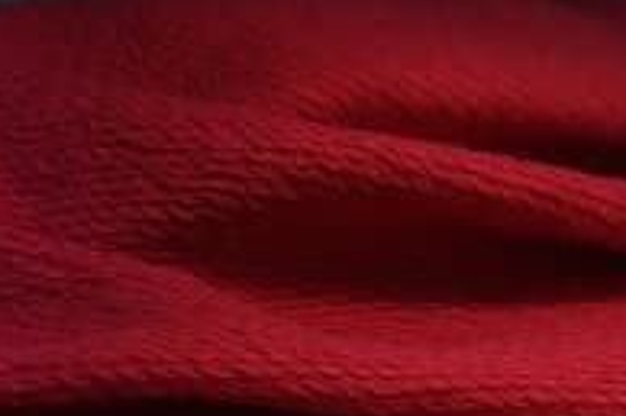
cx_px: 1123
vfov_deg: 8.4
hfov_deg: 11.8
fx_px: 2797
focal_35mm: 161
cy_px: 540
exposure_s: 1/160
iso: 200
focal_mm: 26
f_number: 6.3
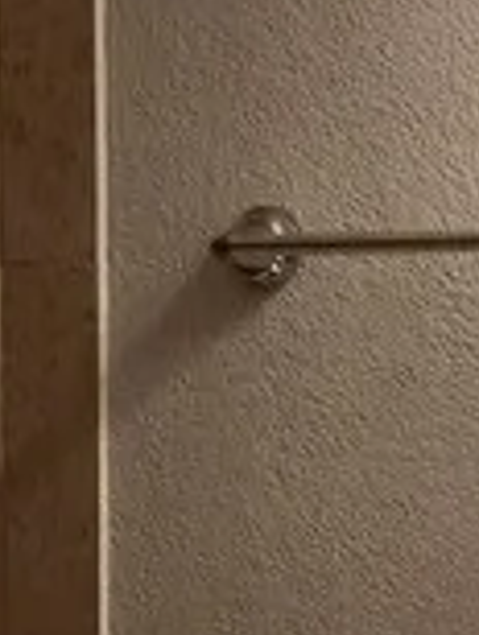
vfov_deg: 10.9
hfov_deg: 8.3
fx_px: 3293
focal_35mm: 179
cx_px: 297
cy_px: 647
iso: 160
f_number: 1.8
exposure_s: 1/60
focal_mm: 4
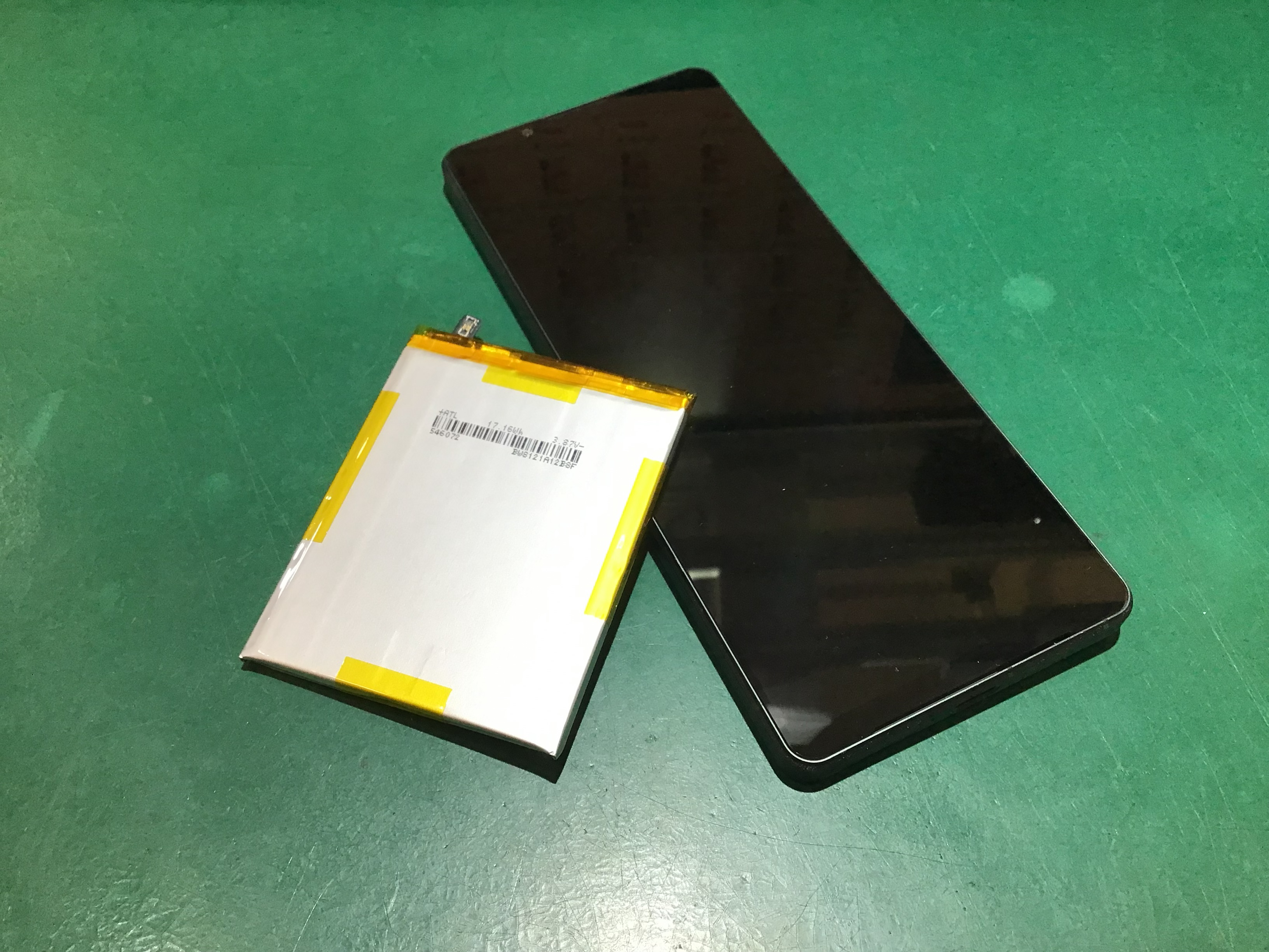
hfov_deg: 58.4
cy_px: 476
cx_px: 634
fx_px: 1136
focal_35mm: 31
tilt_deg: -57.0
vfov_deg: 45.4
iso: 32
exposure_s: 1/30
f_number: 2.4
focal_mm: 3.3
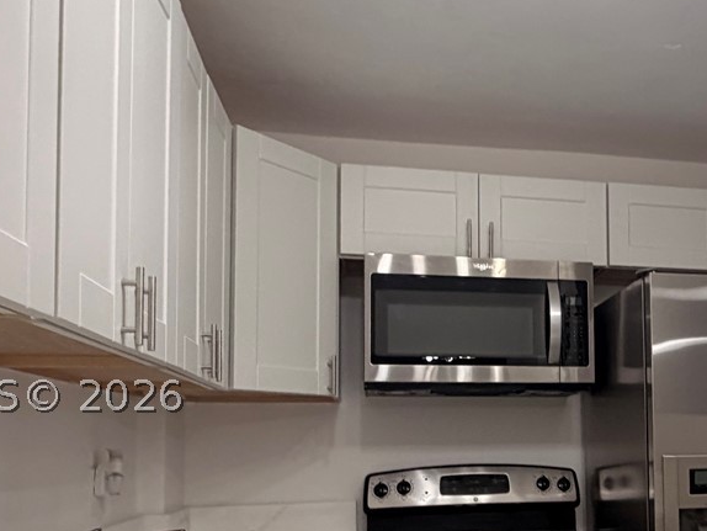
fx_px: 797
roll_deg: +2.0
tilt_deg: +4.7
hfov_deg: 45.5
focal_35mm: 39
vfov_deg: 36.0
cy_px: 395
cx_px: 560
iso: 160
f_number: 2.2
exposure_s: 1/120
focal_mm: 2.22
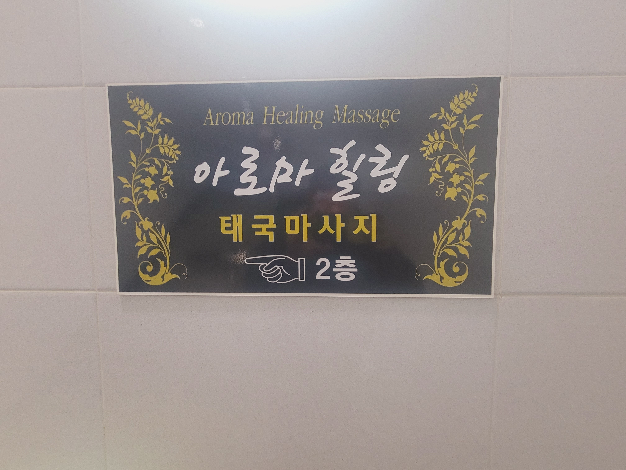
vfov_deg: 89.9
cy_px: 235
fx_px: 235
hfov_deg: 106.2
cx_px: 313
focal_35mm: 13
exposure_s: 1/30
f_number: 2.2
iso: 500
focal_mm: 2.2
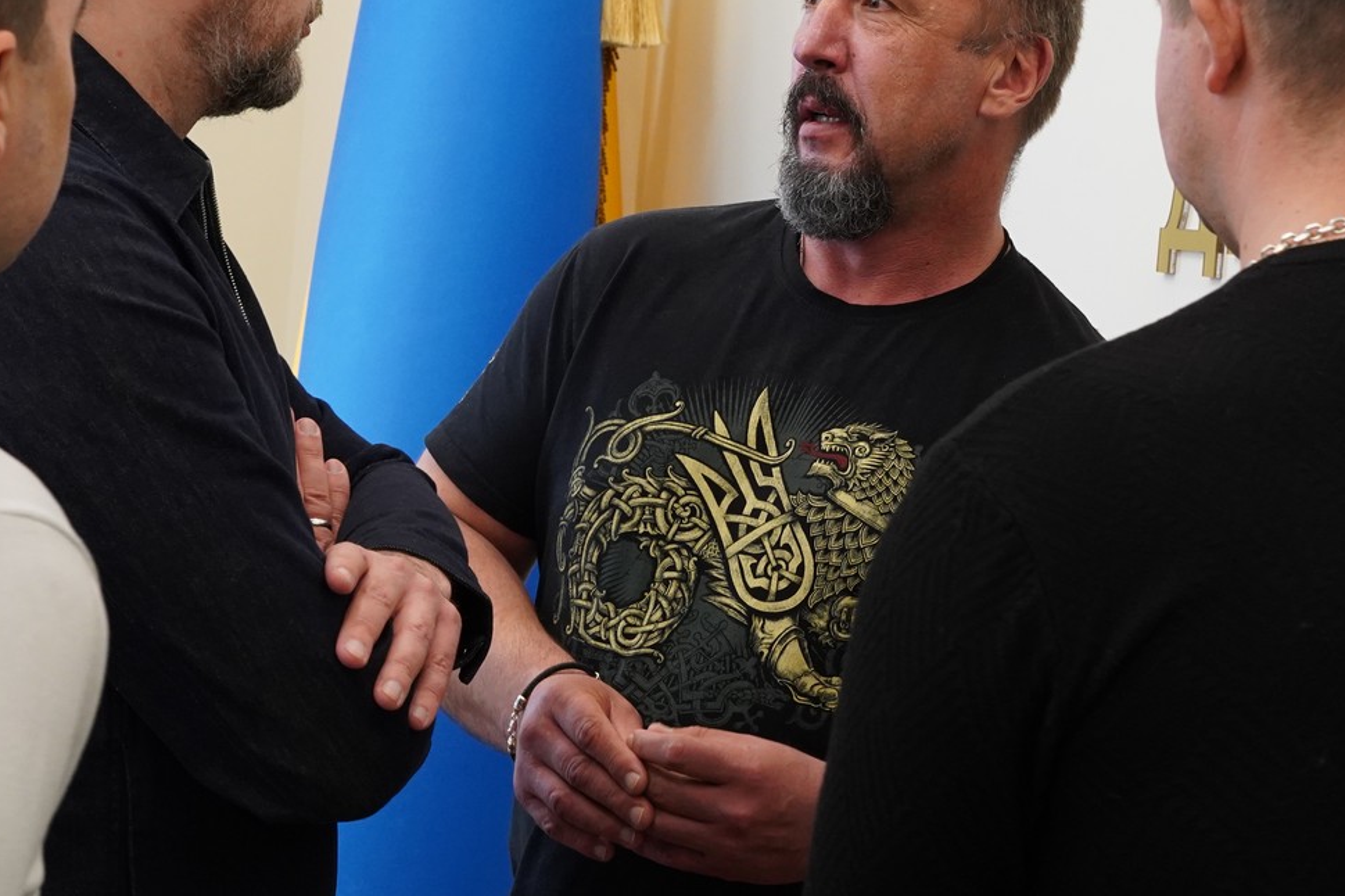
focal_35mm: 99
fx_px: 3697
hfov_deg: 20.6
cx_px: 806
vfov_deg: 13.8
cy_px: 352
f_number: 8
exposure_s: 1/30
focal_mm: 50
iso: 3200
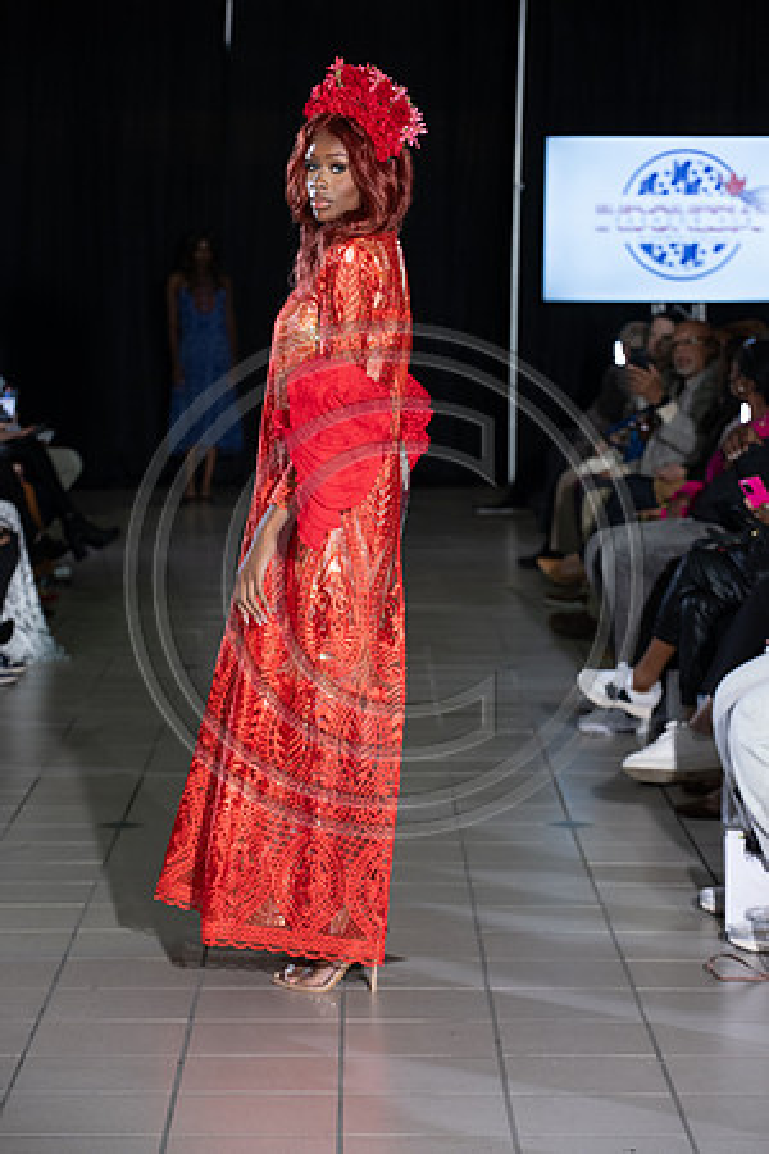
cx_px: 384
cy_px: 577
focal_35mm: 105
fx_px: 3364
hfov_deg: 13.0
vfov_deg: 19.5
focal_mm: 105
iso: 1250
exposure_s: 1/160
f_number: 5.6
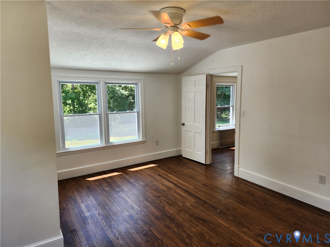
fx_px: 219
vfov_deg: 58.9
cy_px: 124
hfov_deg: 73.9
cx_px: 165
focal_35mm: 23
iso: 32
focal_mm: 6.4
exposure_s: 1/120
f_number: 1.8
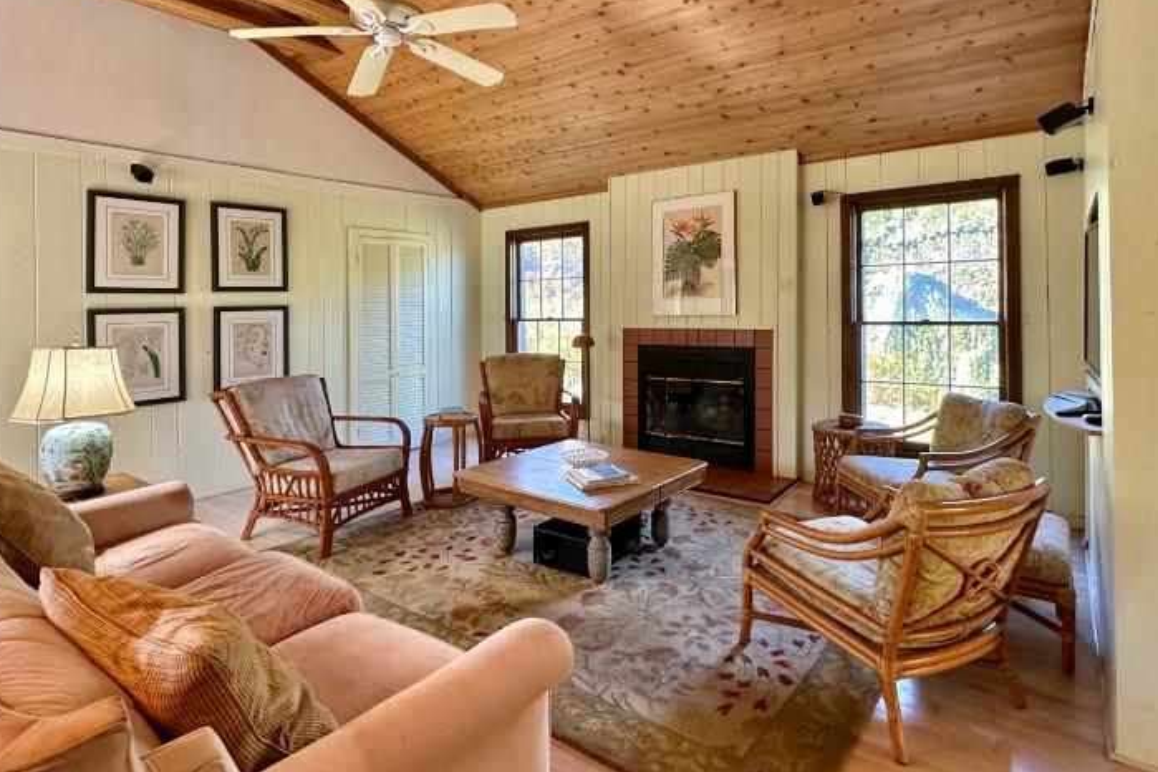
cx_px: 572
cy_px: 401
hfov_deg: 100.4
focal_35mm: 15
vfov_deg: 77.3
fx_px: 482
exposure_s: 1/60
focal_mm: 2.2
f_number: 2.2
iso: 160
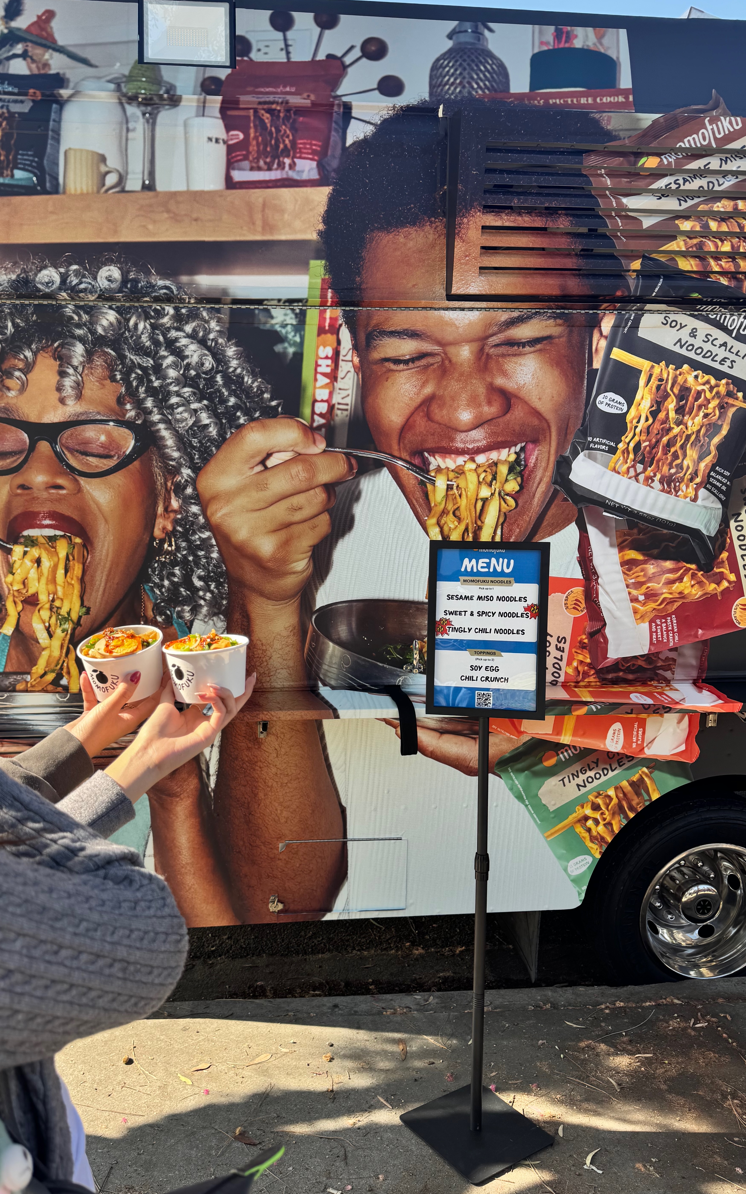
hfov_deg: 47.3
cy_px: 591
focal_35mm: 26
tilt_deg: -4.3
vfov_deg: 70.4
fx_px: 846
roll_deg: +2.1
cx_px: 294
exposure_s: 1/588
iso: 80
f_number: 1.78
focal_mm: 6.76
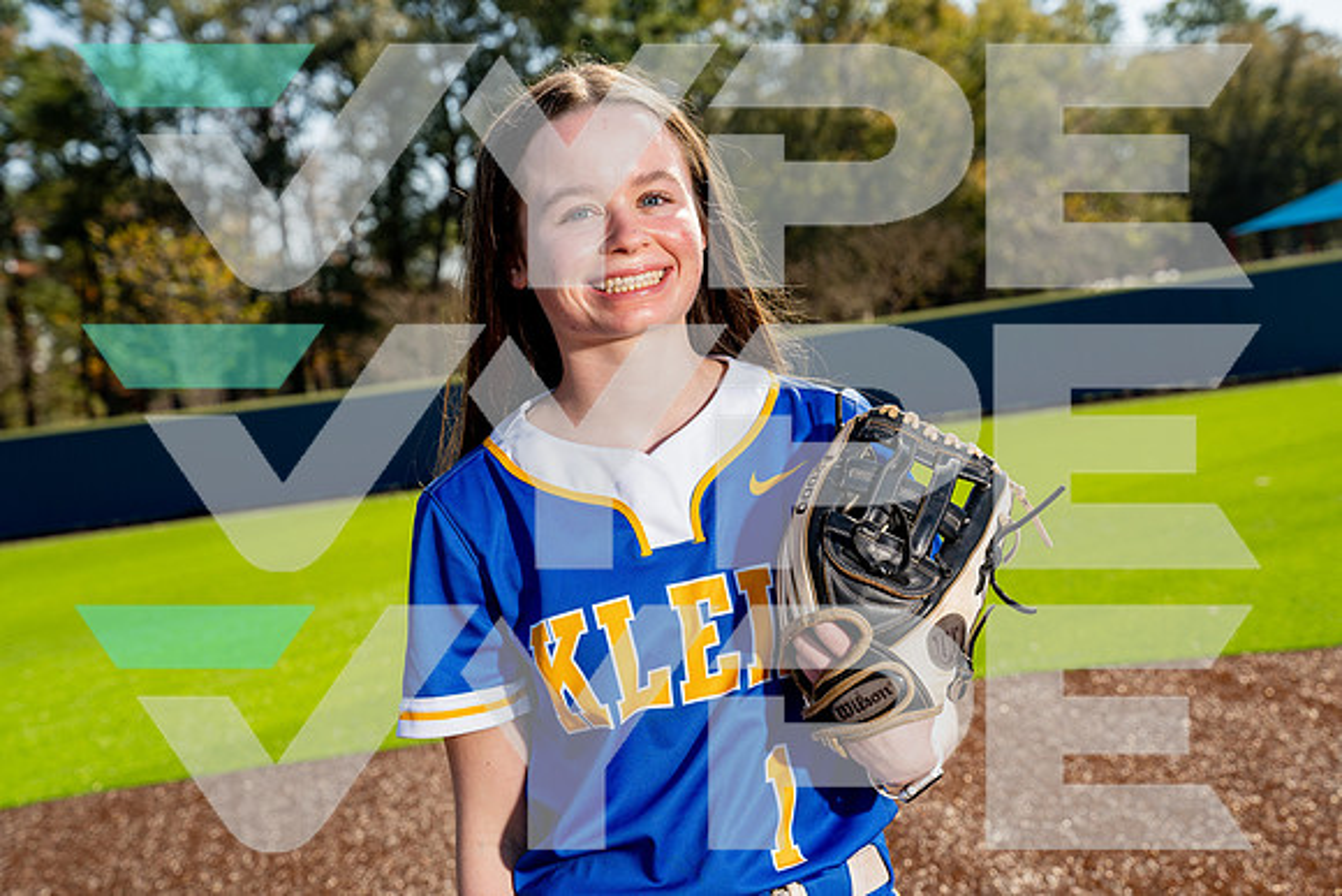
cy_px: 448
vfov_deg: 22.6
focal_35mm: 60
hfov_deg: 33.4
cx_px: 671
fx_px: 2237
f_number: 6.3
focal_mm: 60
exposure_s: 1/250
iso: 100
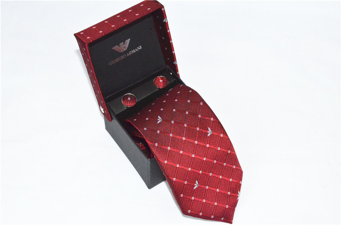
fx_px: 709
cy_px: 112
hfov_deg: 27.1
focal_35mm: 75
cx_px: 170
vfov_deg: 18.1
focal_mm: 50
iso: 6400
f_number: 22
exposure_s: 1/250
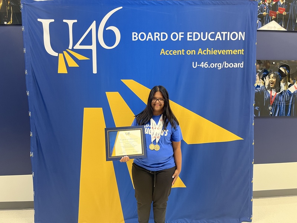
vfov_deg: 53.1
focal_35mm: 26
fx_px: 223
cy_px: 112
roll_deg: +0.5
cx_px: 148
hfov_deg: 67.3
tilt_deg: -5.4
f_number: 1.6
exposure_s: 1/60
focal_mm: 5.1
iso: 160
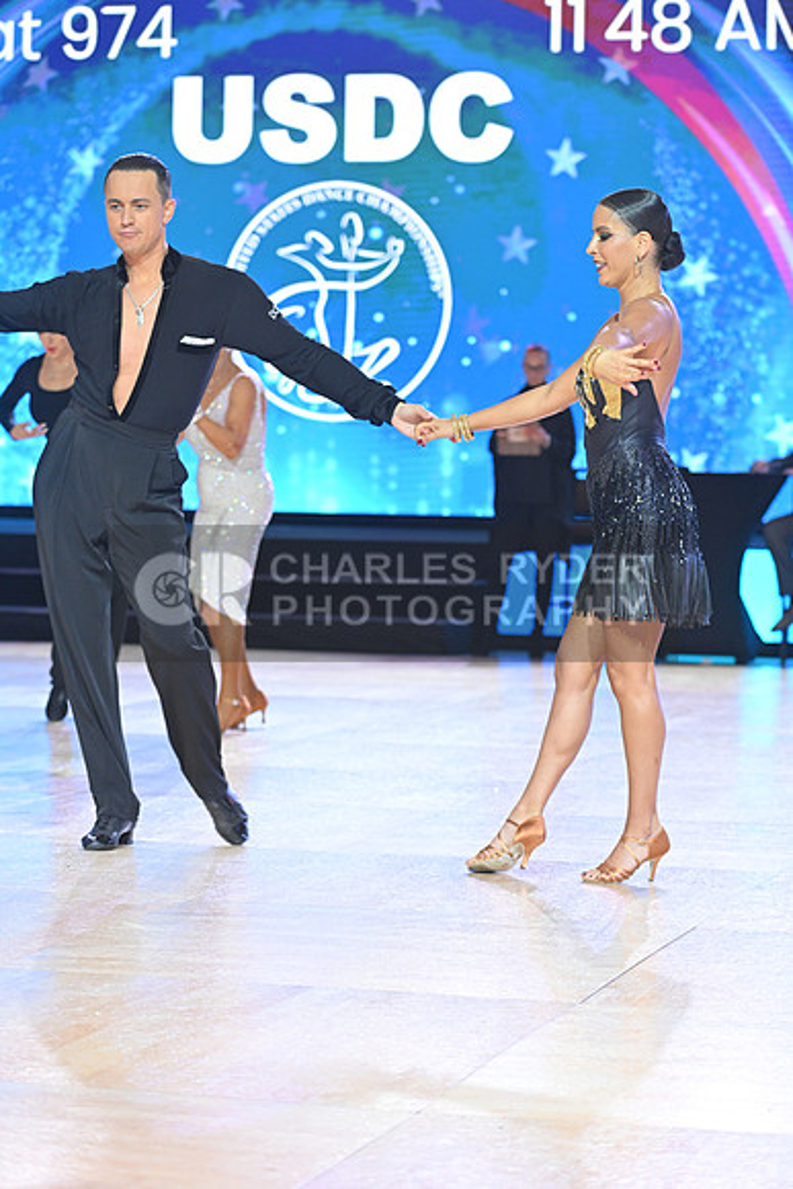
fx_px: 3368
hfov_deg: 13.4
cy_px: 594
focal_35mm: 102
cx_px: 396
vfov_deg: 20.0
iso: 2000
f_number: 4
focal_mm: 102
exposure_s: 1/250
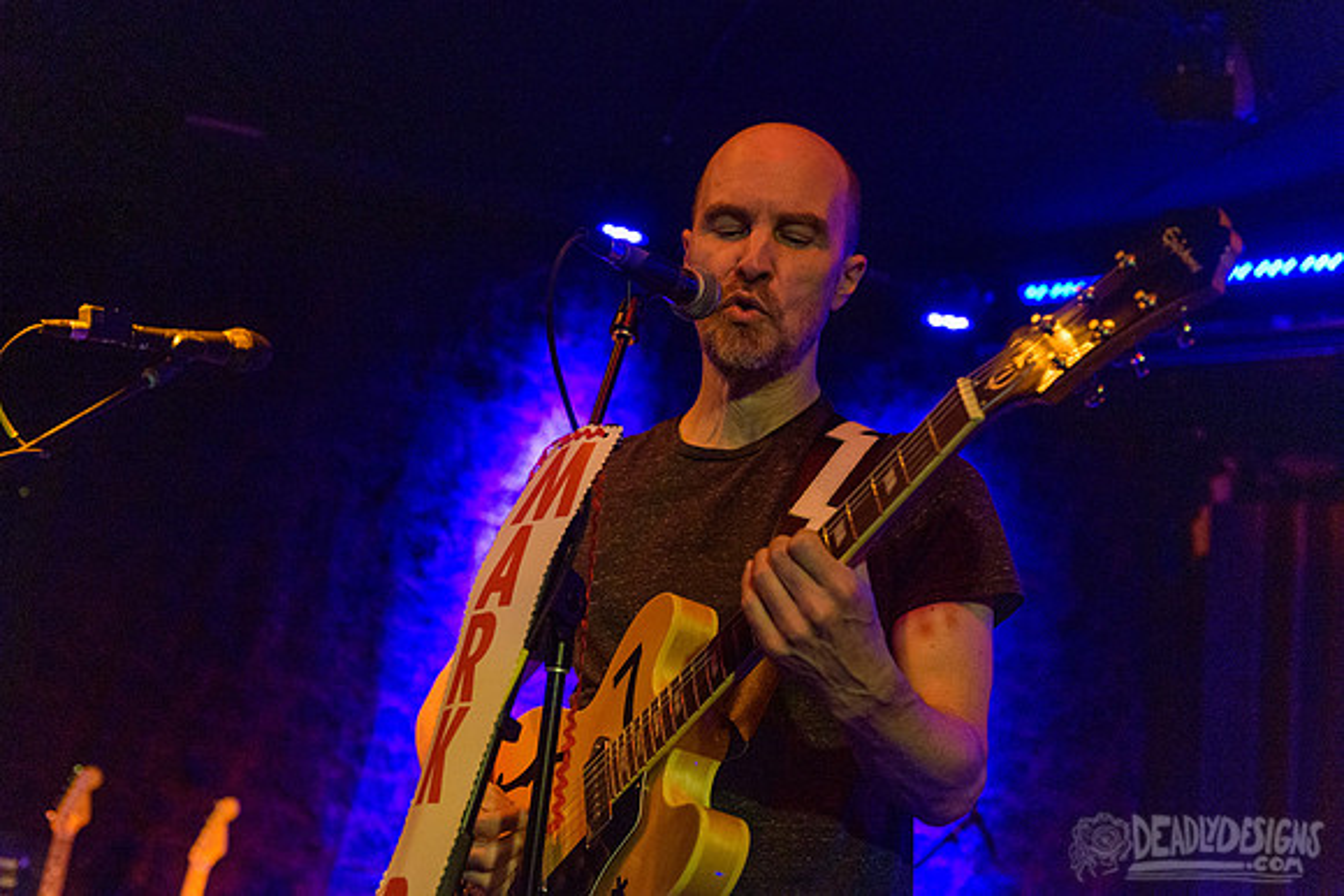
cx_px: 607
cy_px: 405
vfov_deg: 29.2
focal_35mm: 46
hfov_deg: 42.6
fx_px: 1720
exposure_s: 1/100
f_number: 3.2
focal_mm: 42
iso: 4000
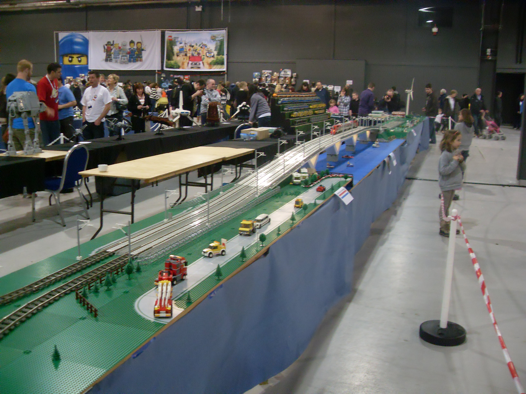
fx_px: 562
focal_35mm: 37
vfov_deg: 38.7
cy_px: 197
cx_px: 263
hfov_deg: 50.1
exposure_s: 1/10
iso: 200
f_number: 2.8
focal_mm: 6.3
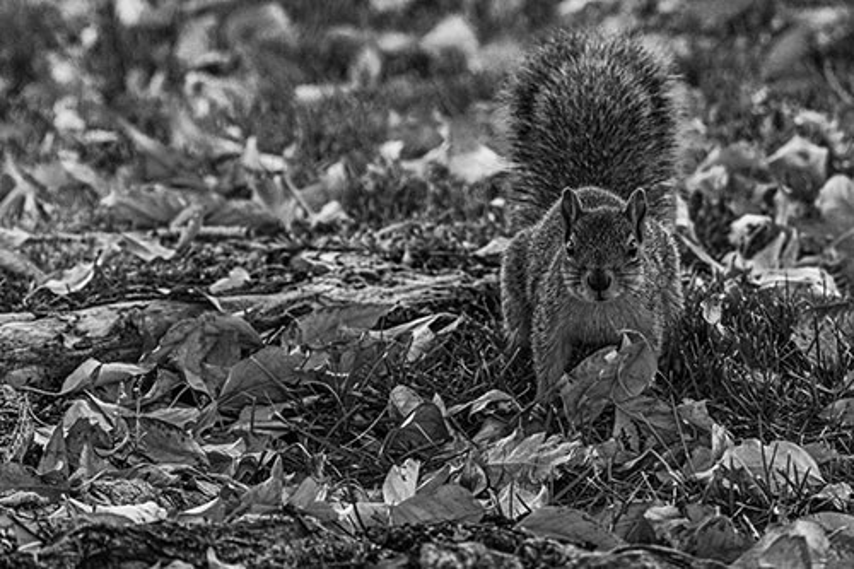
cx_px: 427
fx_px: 9959
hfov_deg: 4.9
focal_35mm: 420
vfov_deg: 3.3
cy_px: 284
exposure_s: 1/2000
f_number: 11
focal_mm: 420
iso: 6400
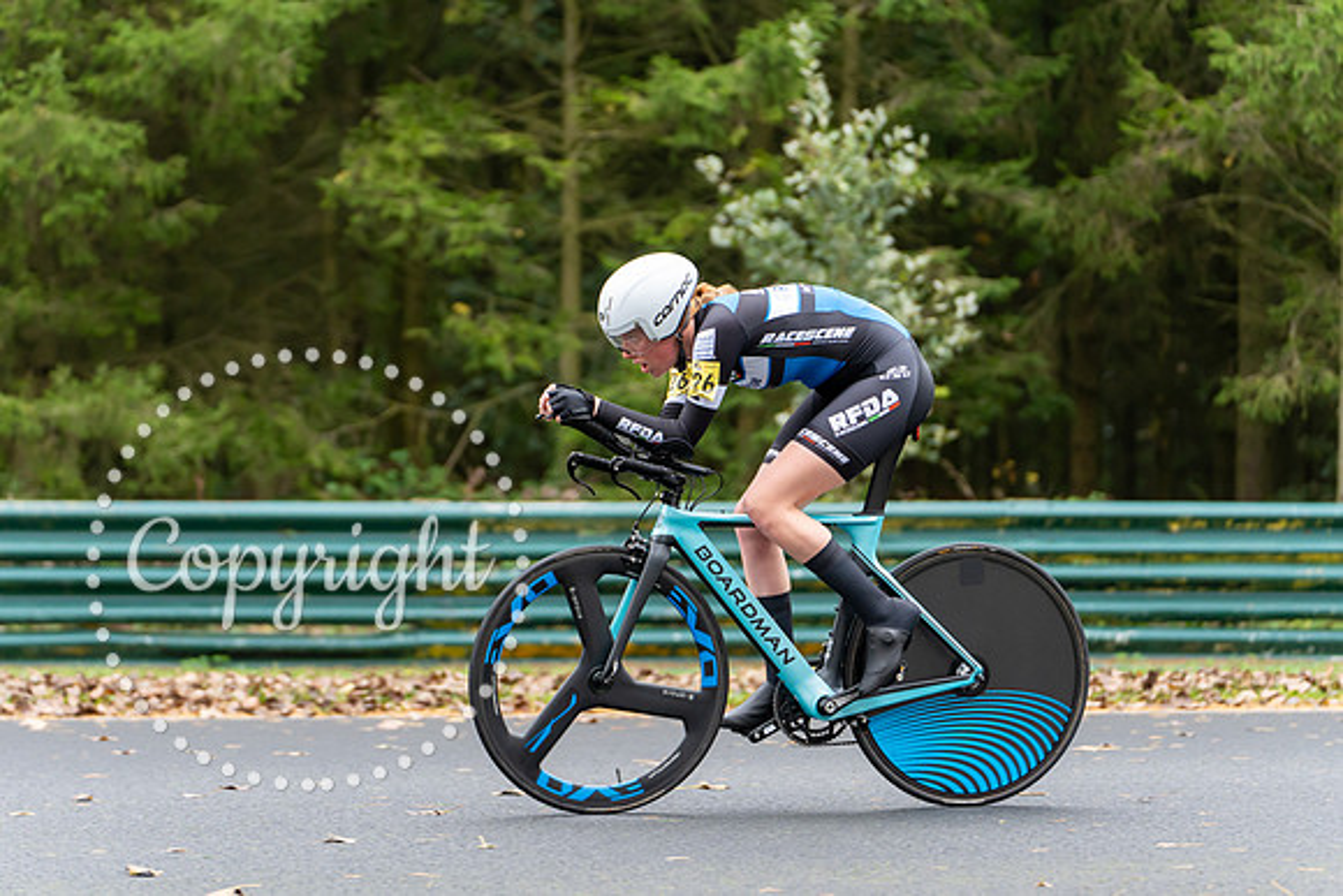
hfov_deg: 17.1
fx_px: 4468
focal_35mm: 120
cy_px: 448
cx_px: 672
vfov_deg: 11.5
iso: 1600
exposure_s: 1/1250
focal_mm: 114
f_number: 2.8
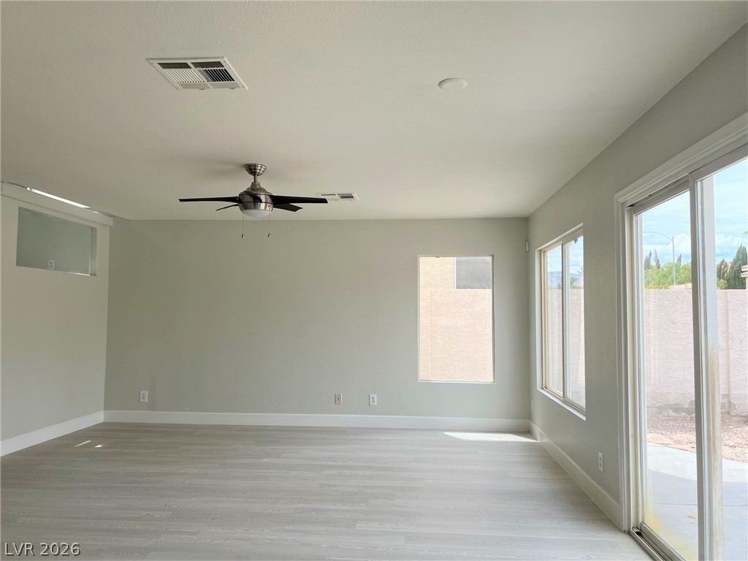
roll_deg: -0.1
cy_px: 280
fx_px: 562
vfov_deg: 53.1
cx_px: 374
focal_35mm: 26
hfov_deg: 67.3
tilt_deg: +3.1
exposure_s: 1/1252
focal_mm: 5.7
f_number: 1.5
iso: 50
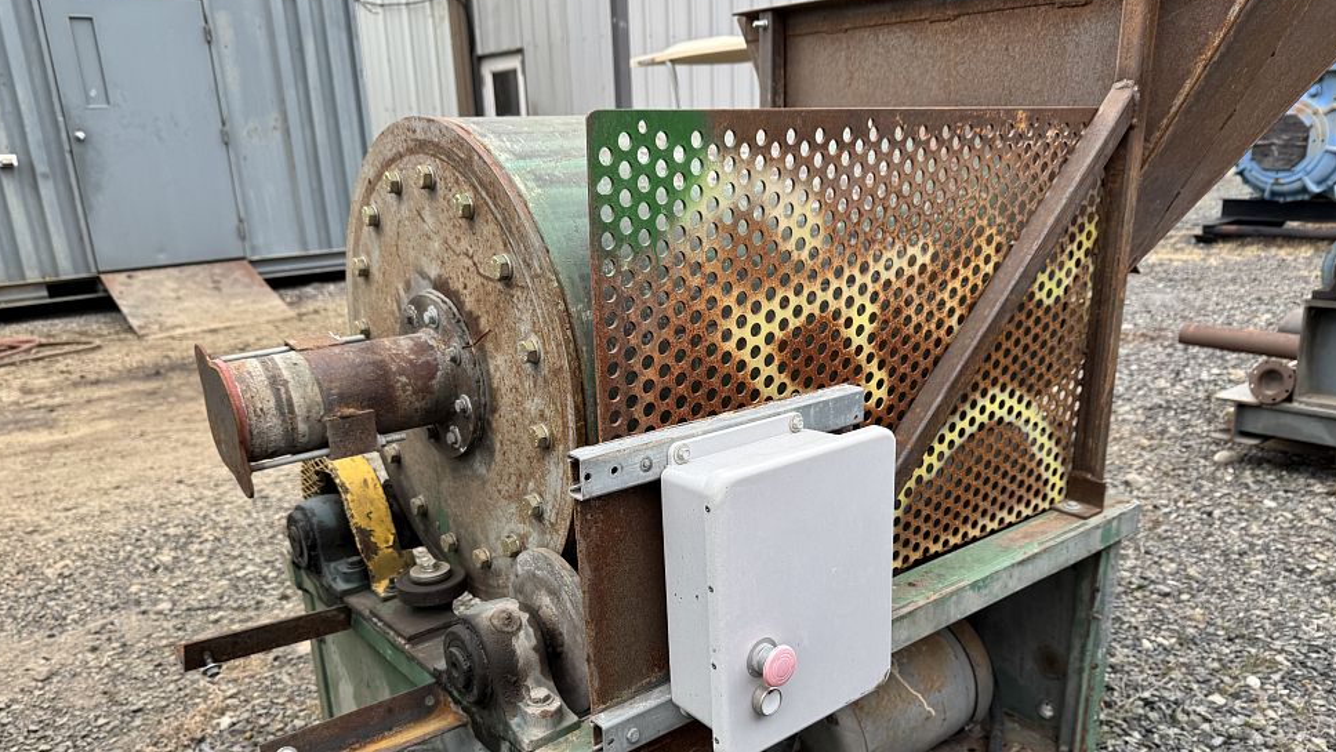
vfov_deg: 42.6
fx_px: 957
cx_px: 676
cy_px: 475
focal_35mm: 27
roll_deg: +2.5
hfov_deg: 69.8
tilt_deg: -19.2
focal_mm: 6.76
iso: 80
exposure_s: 1/621
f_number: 1.78
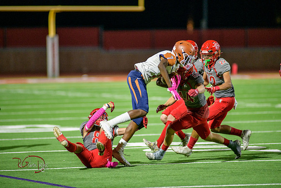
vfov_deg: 4.6
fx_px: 2342
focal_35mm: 300
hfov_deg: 6.9
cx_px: 140
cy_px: 94
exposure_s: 1/500
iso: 2000
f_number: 2.8
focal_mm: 300
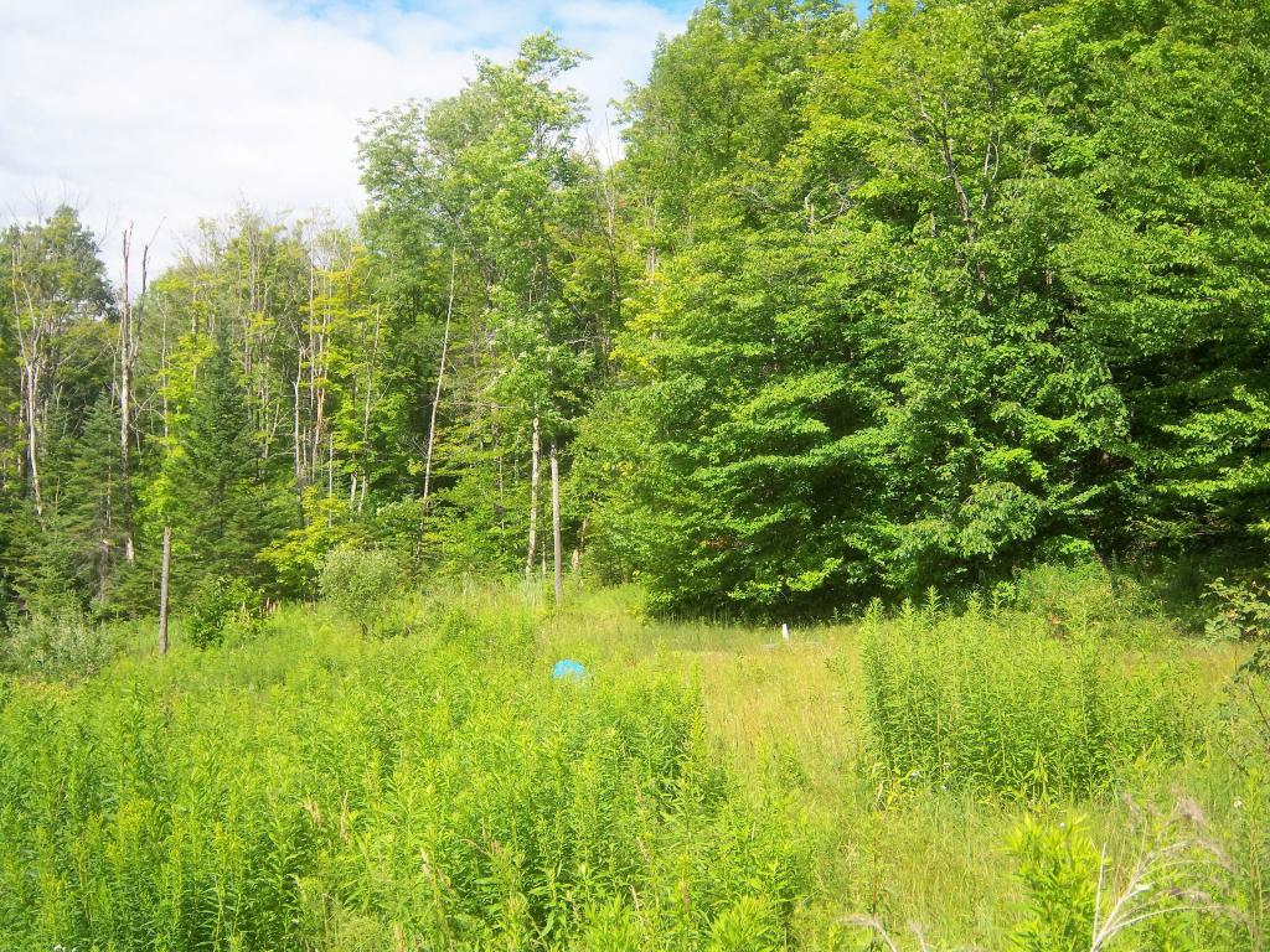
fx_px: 1321
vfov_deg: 39.7
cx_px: 635
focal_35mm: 36
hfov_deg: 51.4
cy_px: 476
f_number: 2.8
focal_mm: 7.5
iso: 80
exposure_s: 1/800
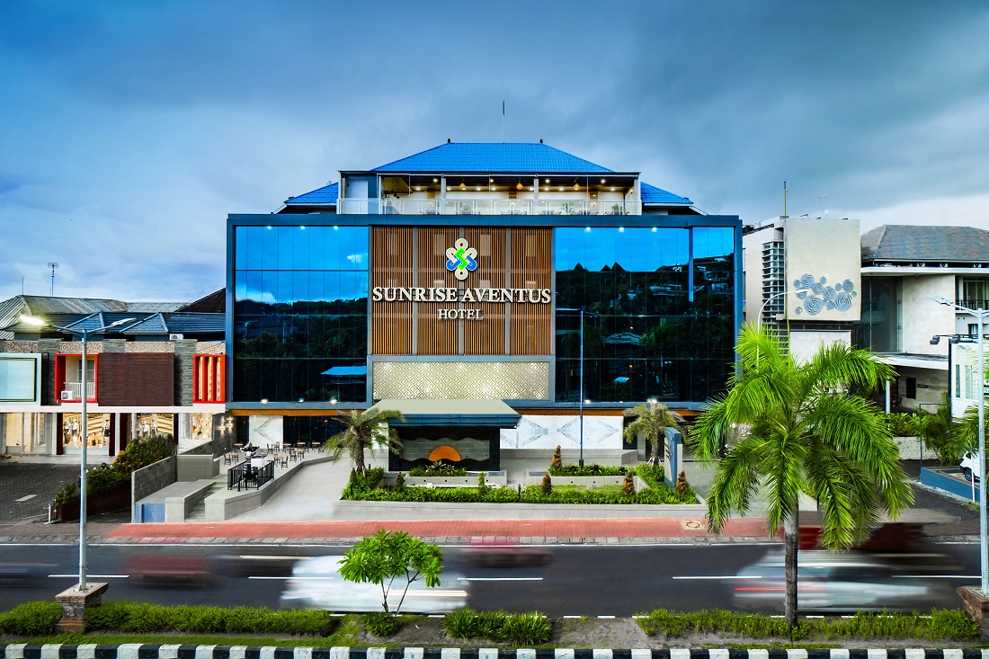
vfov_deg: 67.4
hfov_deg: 90.0
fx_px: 494
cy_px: 330
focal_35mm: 18
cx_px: 494
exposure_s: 1/4
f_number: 10
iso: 250
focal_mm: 12
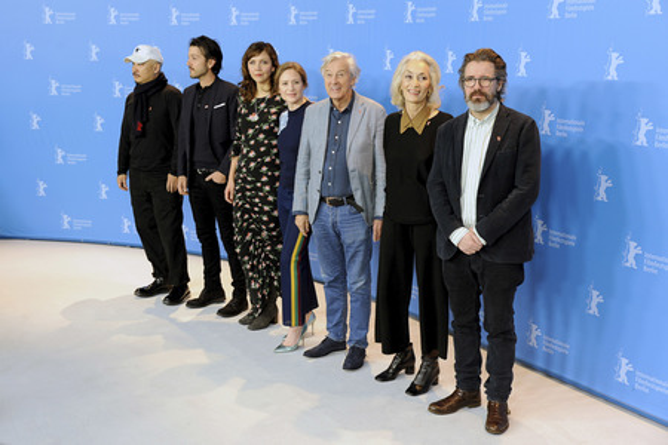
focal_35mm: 44
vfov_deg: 30.5
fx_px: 816
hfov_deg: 44.5
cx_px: 334
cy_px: 222
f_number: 5
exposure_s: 1/25
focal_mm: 44
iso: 1250
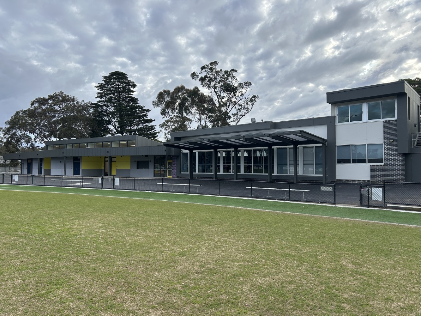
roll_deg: +0.1
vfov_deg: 53.1
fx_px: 316
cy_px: 158
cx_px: 210
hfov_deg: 67.3
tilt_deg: +2.2
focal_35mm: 26
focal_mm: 5.7
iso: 50
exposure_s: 1/1511
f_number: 1.5
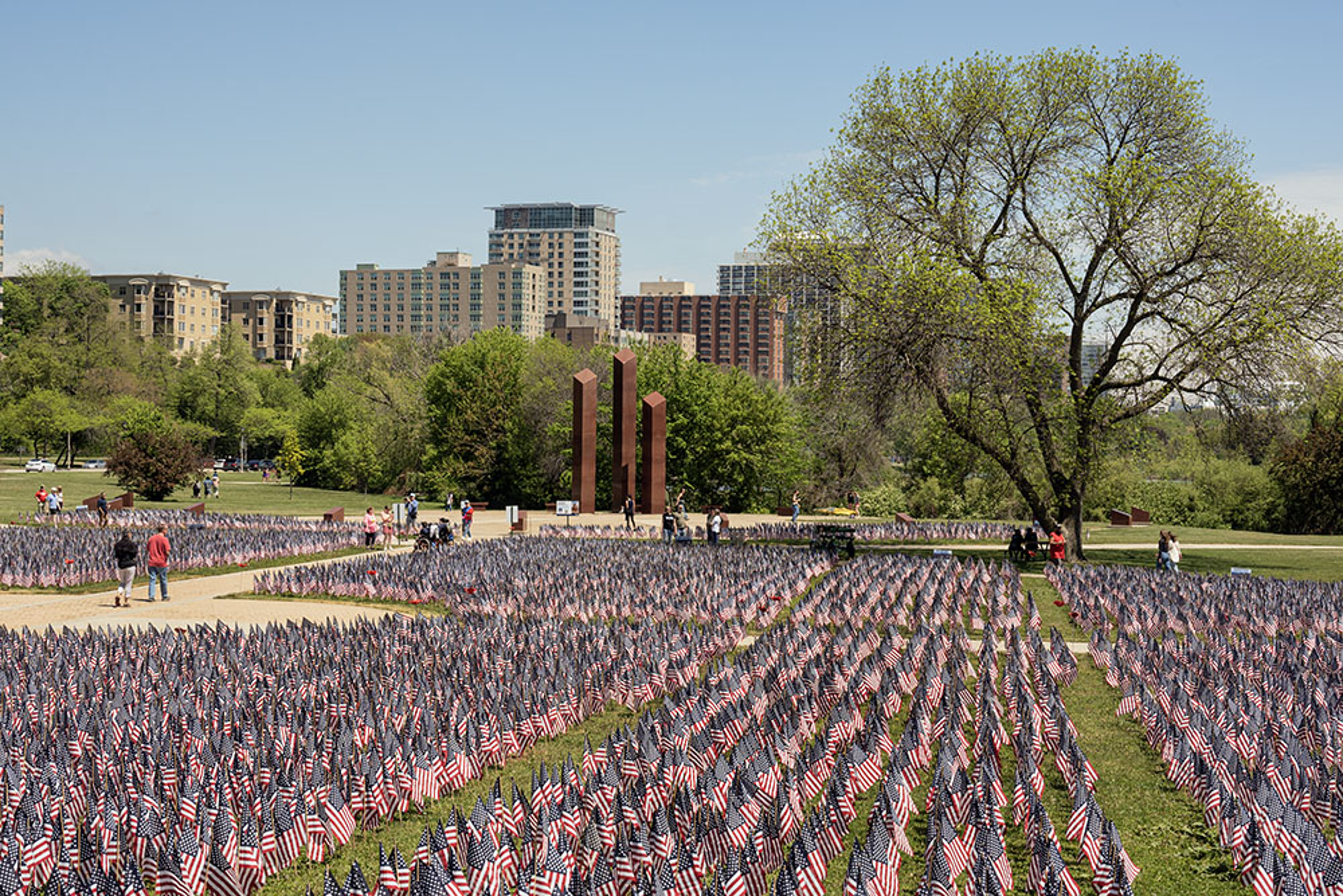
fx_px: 2388
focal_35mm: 64
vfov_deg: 21.2
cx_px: 672
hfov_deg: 31.4
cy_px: 448
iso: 500
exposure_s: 1/640
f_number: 13
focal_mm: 64
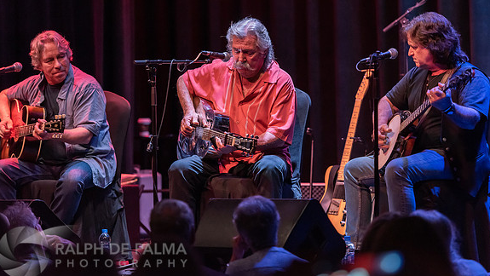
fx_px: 2353
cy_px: 103
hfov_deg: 11.9
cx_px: 262
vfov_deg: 6.7
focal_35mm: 181
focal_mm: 160
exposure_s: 1/160
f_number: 3.2
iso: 1600
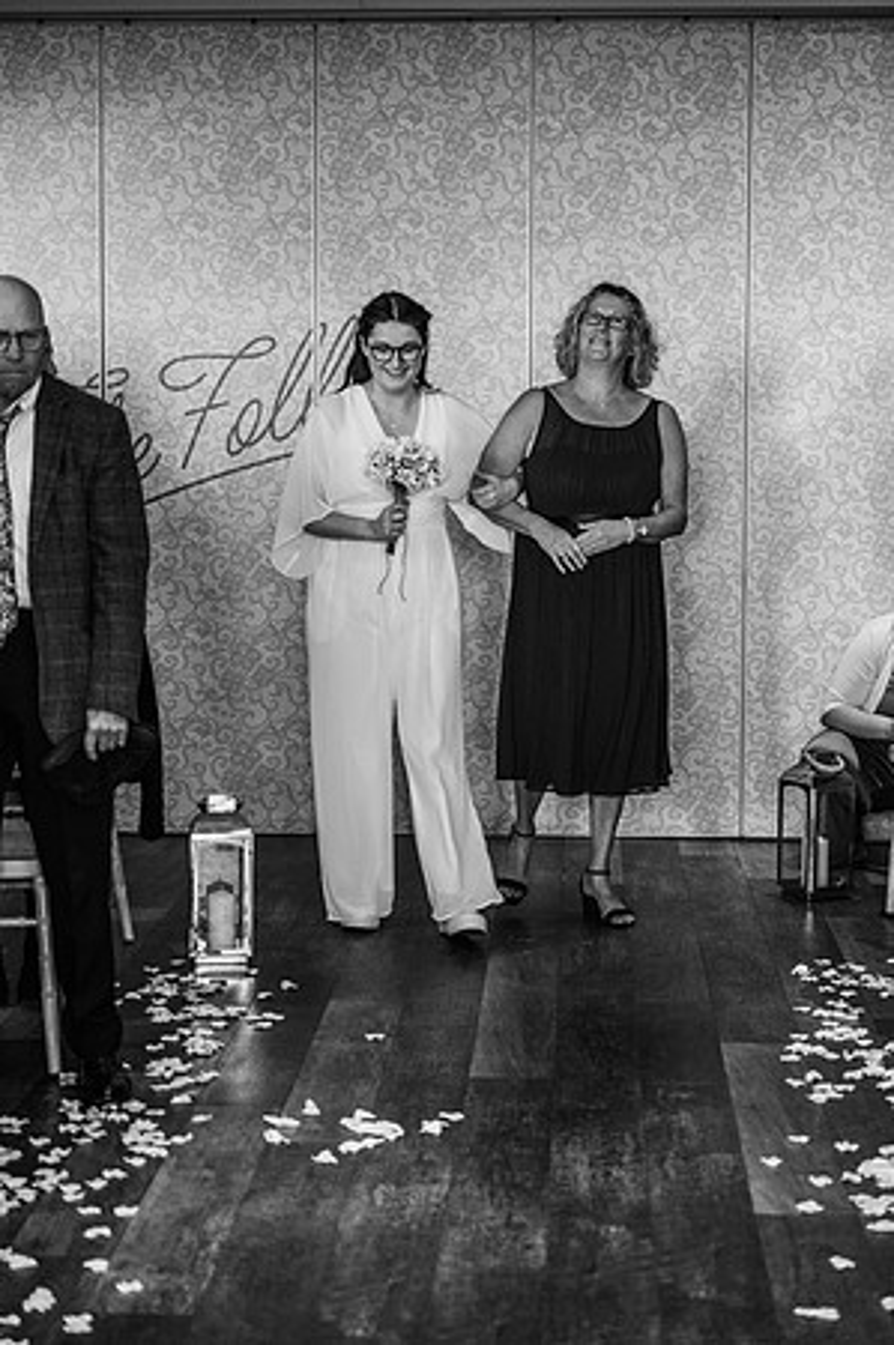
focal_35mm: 70
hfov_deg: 19.4
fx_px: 2613
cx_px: 447
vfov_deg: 28.9
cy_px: 672
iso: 1600
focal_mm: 70
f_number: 2.8
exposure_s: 1/200
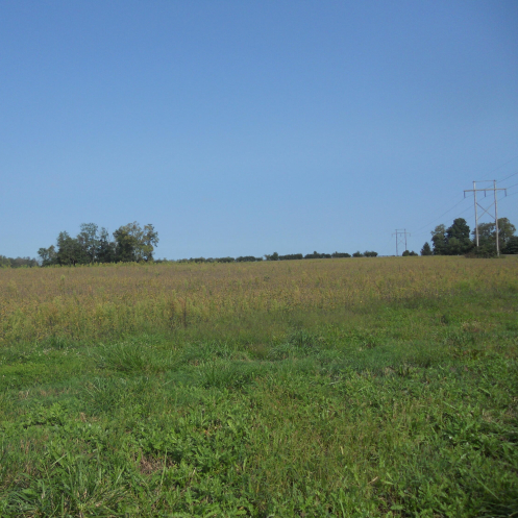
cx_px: 193
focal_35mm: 32
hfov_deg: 50.6
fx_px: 542
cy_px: 258
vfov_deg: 51.1
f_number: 3.2
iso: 80
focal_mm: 4.9
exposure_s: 1/1250
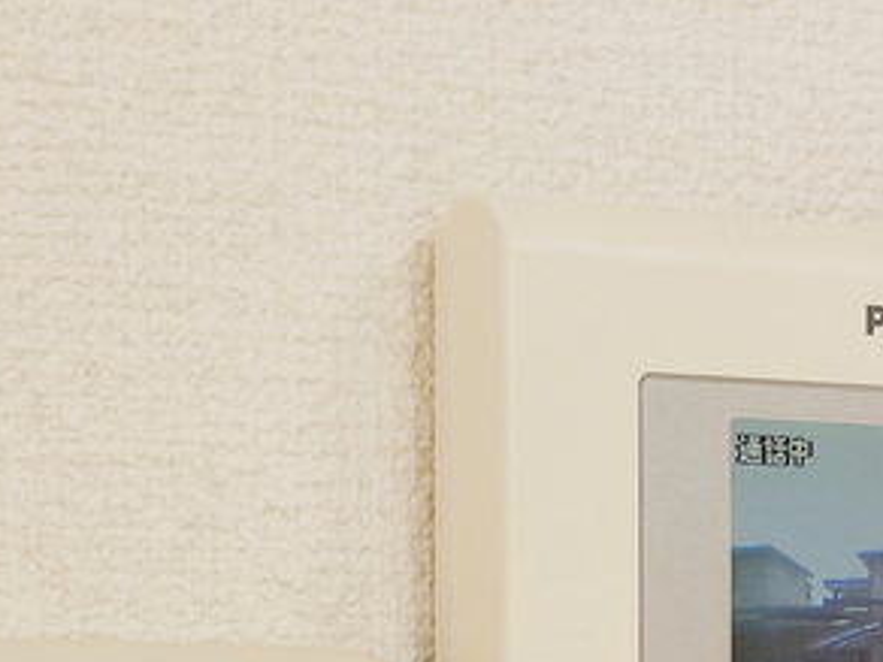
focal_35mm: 79
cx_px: 844
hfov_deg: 23.8
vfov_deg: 17.4
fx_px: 2015
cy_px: 889
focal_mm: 5.23
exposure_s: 1/60
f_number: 1.8
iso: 32
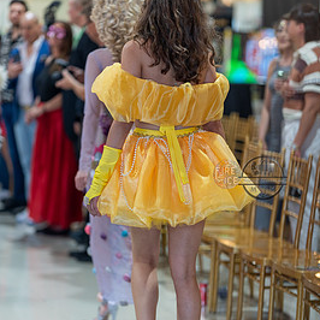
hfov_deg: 14.3
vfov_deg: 14.3
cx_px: 160
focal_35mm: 122
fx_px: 1276
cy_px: 178
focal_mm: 85
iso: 200
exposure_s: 1/160
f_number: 1.4
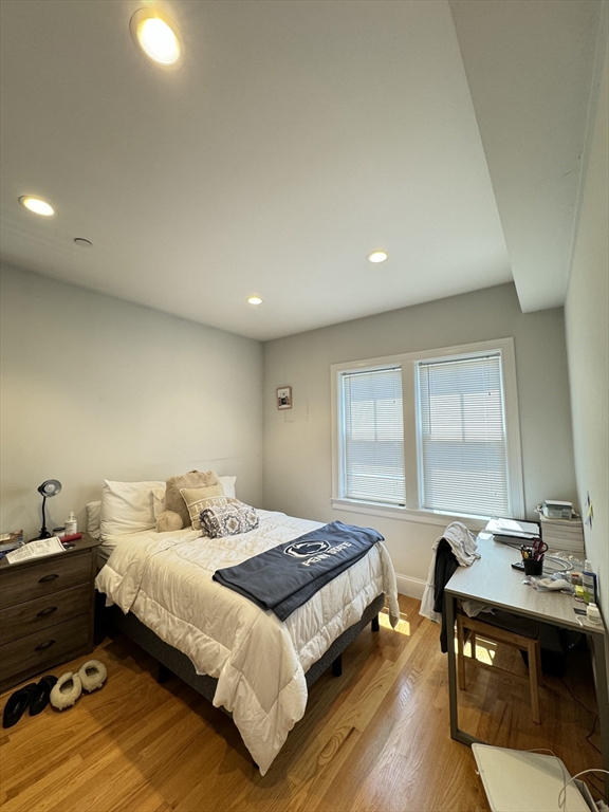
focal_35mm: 14
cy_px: 406
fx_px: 328
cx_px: 304
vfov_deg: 102.1
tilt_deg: +6.1
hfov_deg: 85.7
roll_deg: +1.4
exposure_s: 1/120
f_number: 2.2
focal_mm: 2.22
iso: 200
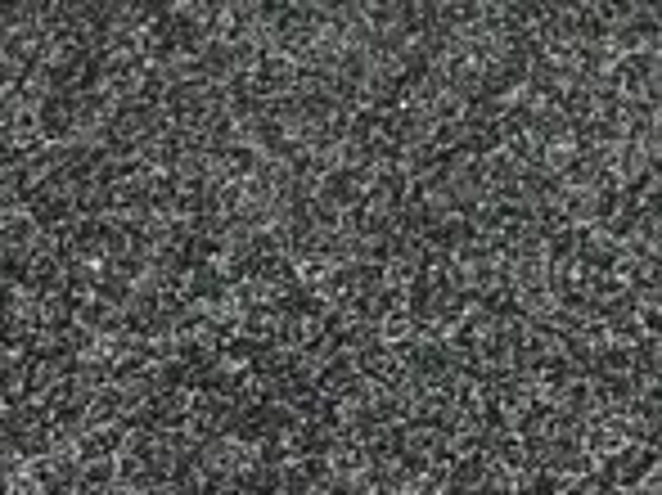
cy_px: -918
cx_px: 950
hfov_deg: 11.4
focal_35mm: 167
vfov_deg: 7.8
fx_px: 3191
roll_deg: -1.2
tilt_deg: -27.2
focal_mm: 6.86
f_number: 1.78
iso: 160
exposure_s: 1/50
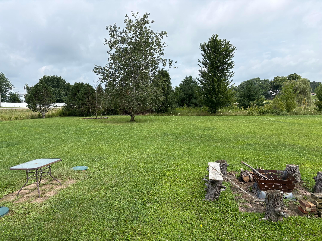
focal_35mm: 26
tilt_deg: -5.1
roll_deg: +1.3
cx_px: 161
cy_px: 120
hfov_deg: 67.3
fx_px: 242
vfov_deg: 53.1
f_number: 1.6
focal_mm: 5.96
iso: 50
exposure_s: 1/3125
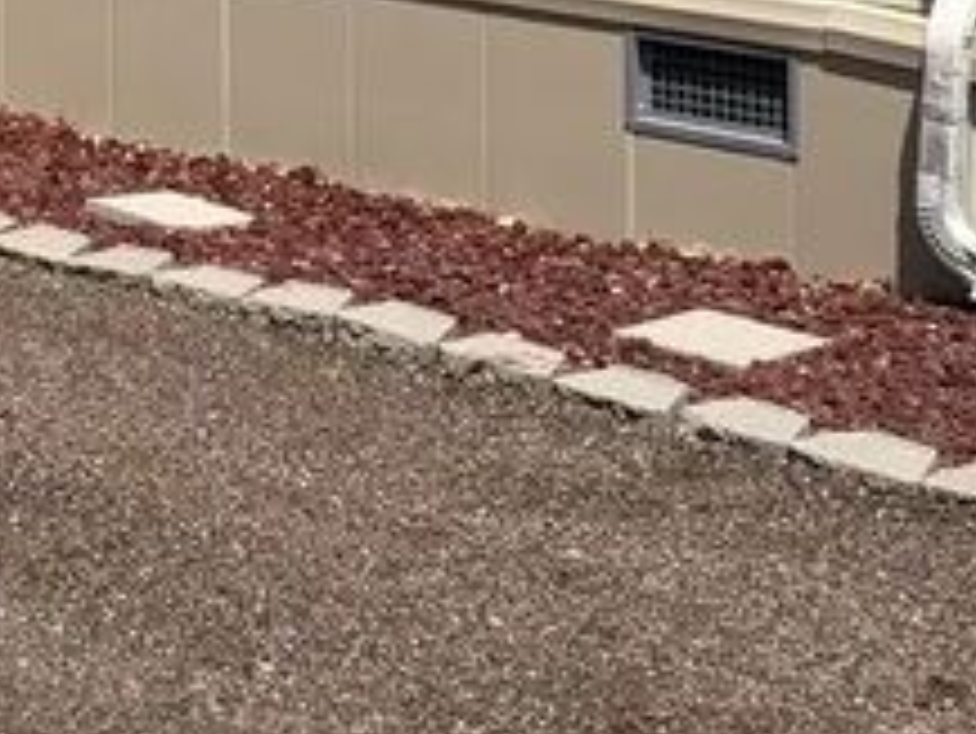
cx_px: -225
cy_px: -383
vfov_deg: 12.4
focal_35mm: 113
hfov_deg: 16.6
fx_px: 3188
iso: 80
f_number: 1.78
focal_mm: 6.76
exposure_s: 1/6173
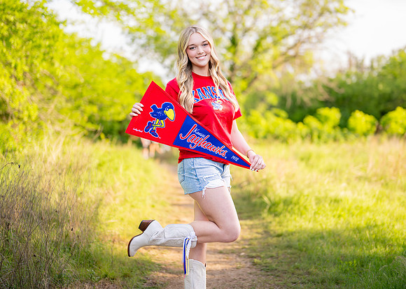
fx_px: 737
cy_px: 123
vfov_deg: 22.2
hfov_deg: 30.8
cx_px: 220
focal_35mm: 64
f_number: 1.2
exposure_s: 1/1250
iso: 160
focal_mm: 50
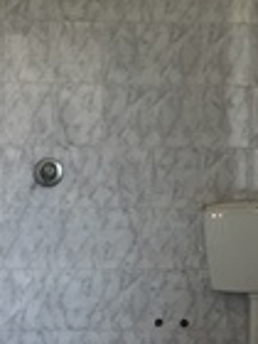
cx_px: 145
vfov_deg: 14.7
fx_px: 1322
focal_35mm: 133
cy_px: 280
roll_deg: -0.3
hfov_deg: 11.1
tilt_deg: -2.6
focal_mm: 4.15
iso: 32
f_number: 2.2
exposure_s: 1/33
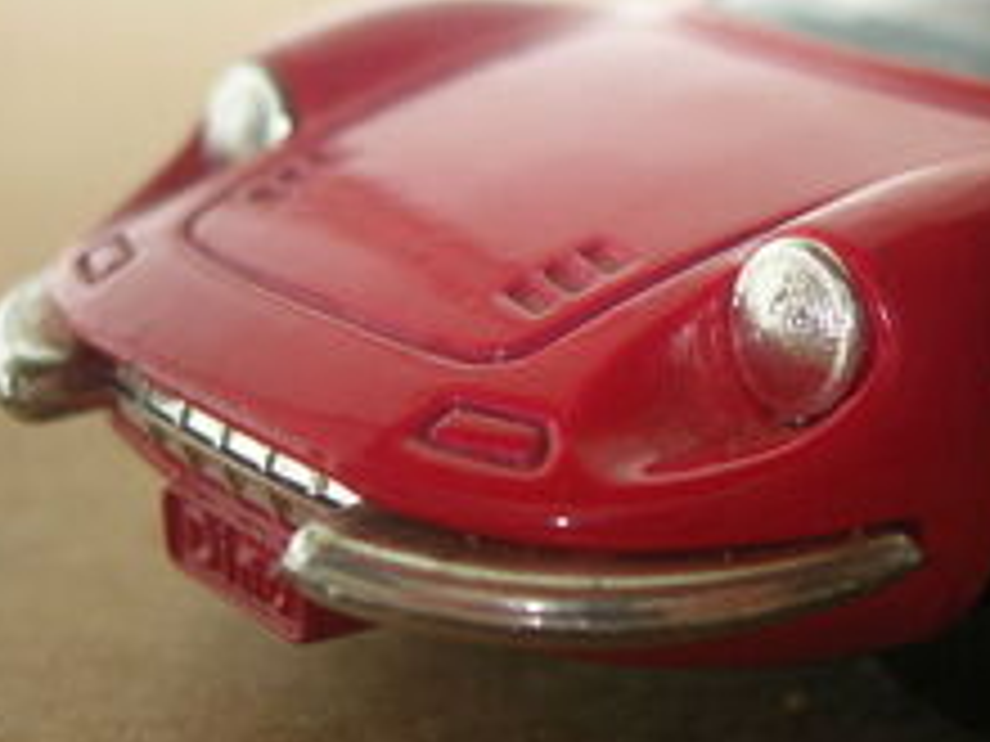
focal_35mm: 83
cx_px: 904
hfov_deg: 22.9
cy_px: 337
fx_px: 2374
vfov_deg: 17.8
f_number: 2.8
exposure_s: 1/3.7
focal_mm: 7.8
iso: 87
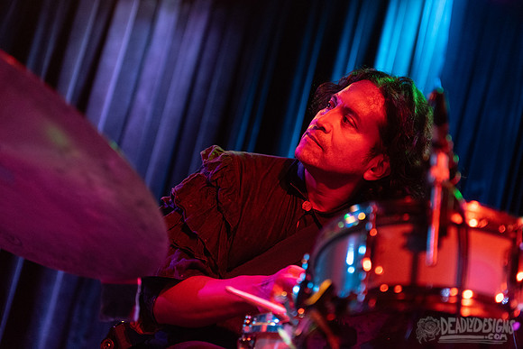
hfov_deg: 26.6
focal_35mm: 76
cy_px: 159
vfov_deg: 17.9
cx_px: 268
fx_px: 1106
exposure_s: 1/160
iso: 2500
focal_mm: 70
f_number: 3.2
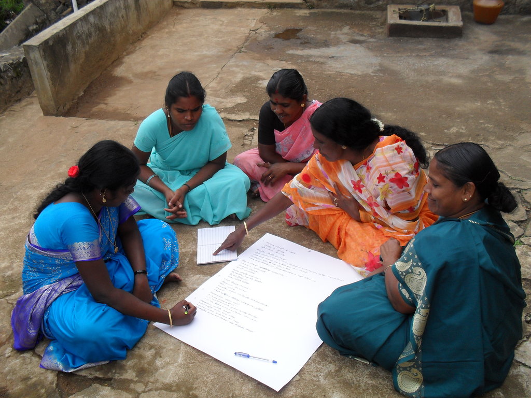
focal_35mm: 35
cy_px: 199
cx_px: 266
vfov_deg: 40.7
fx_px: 537
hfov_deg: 52.6
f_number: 3.2
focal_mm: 6.3
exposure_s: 1/350
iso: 100
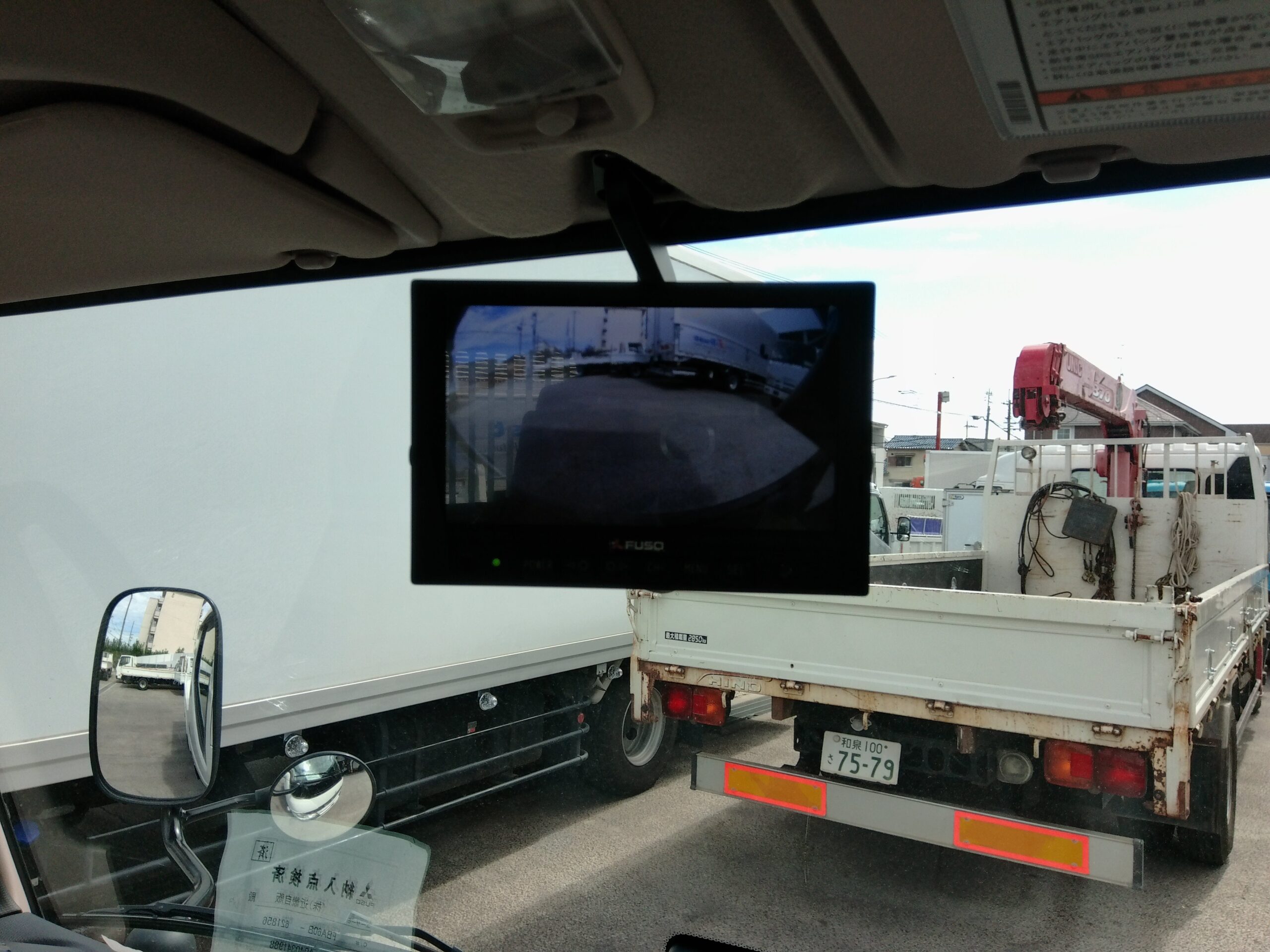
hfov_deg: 67.3
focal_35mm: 26
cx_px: 635
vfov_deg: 53.1
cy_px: 476
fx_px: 954
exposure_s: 1/537
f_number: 2
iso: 100
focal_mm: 3
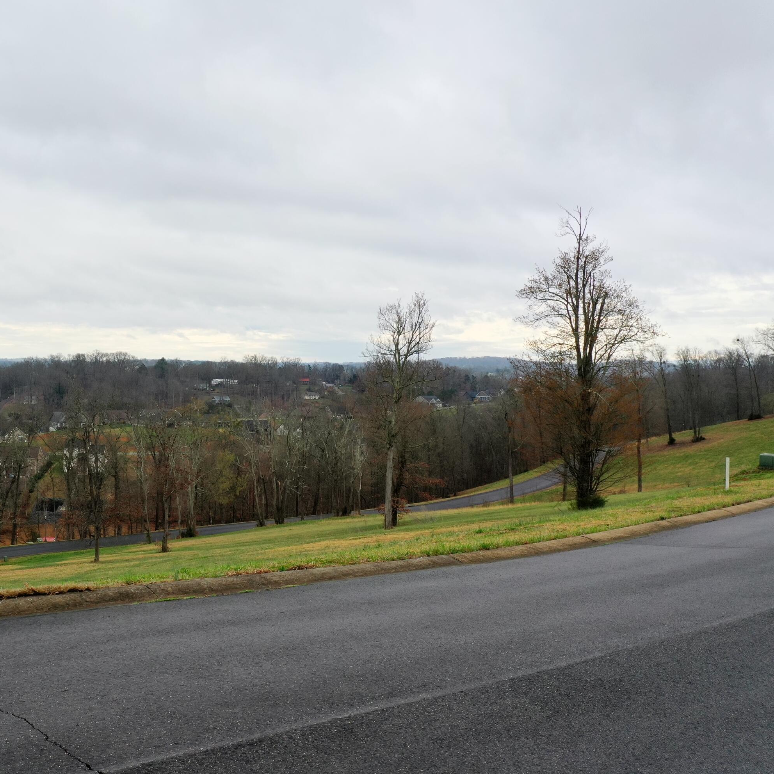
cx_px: 222
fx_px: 911
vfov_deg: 46.0
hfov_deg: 44.9
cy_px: 384
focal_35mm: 36
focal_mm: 10.26
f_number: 4
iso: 100
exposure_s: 1/120
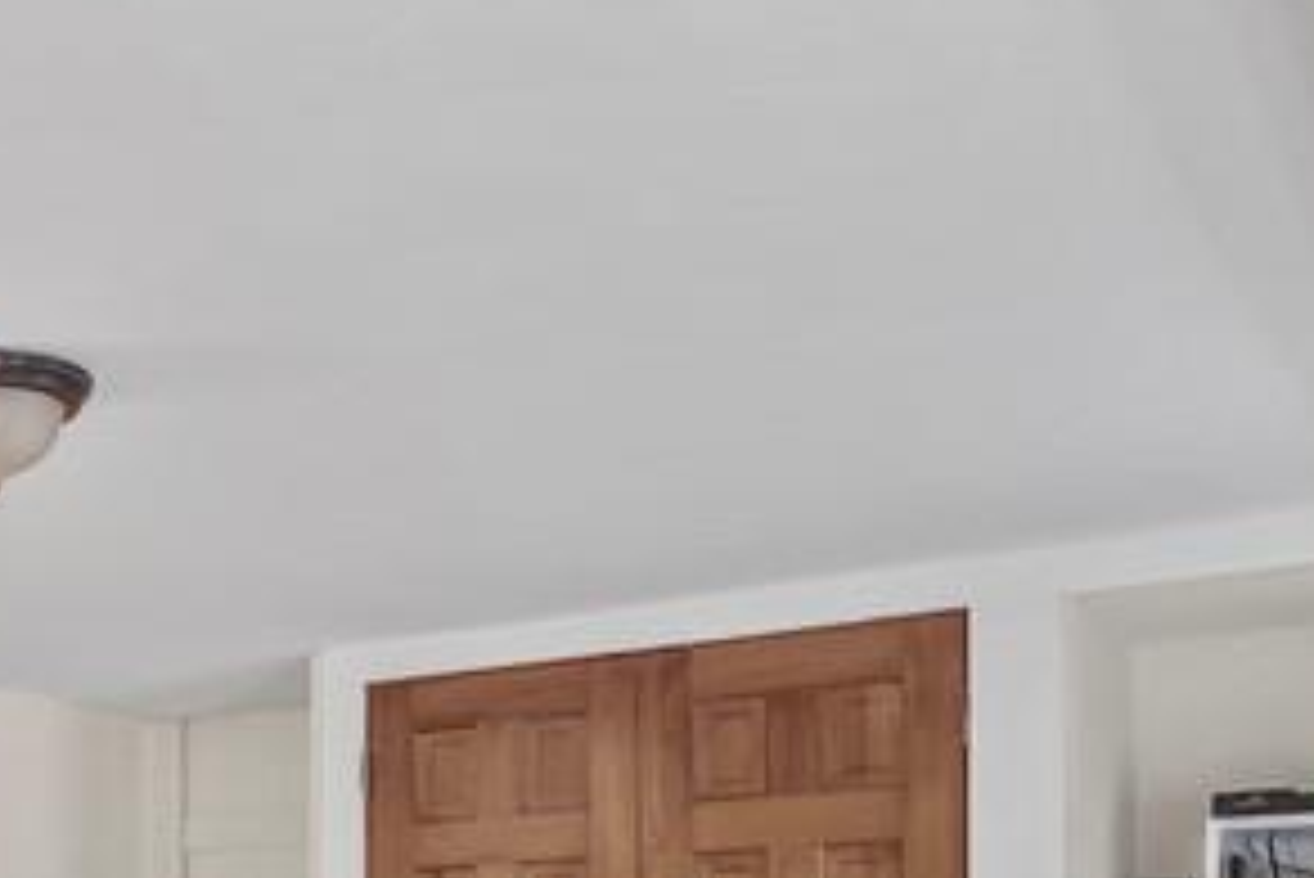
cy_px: 1063
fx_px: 1899
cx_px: 4
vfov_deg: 23.7
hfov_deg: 34.7
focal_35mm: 52
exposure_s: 4
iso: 500
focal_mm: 14
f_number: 8
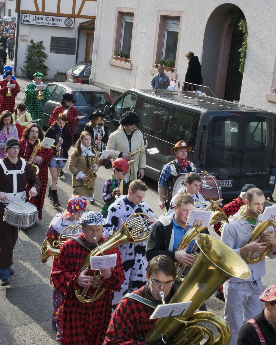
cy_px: 147
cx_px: 78
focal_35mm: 65
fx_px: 664
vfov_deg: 29.1
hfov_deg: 23.3
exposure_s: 1/250
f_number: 16
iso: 800
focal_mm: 34
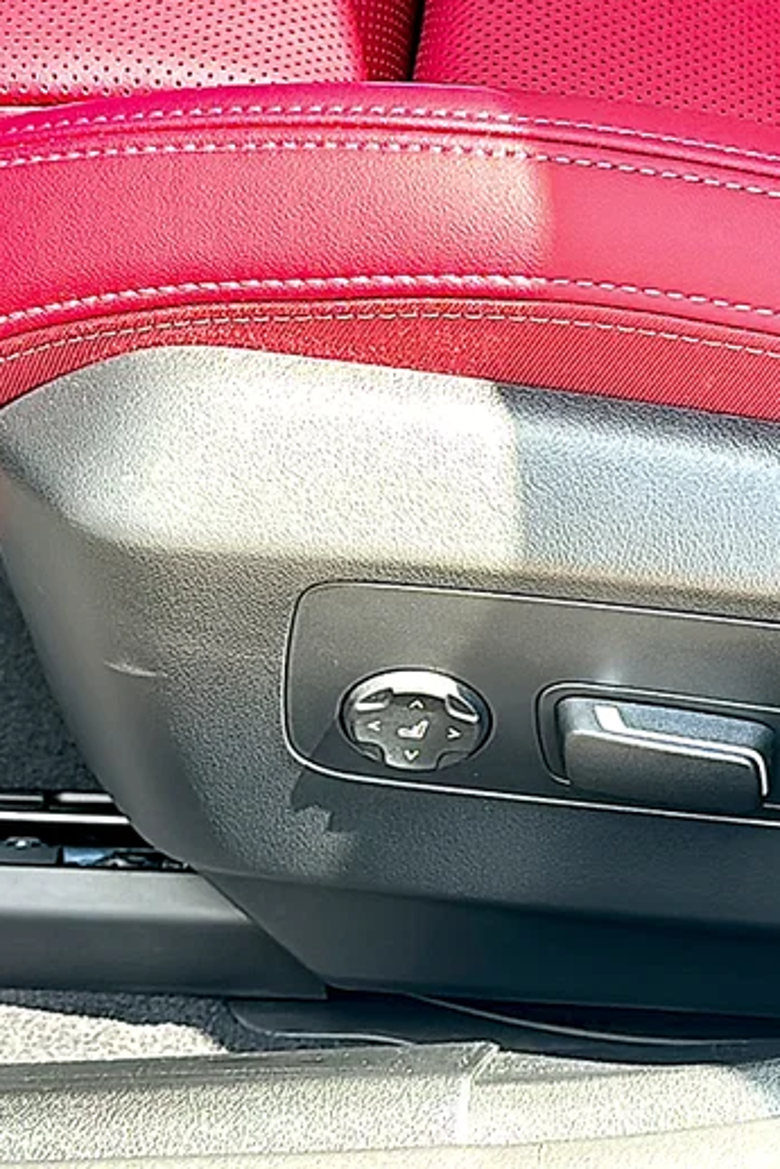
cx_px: 696
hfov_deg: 19.4
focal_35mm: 69
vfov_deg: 29.2
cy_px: 582
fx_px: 2241
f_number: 1.78
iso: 80
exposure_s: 1/412
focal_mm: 6.86
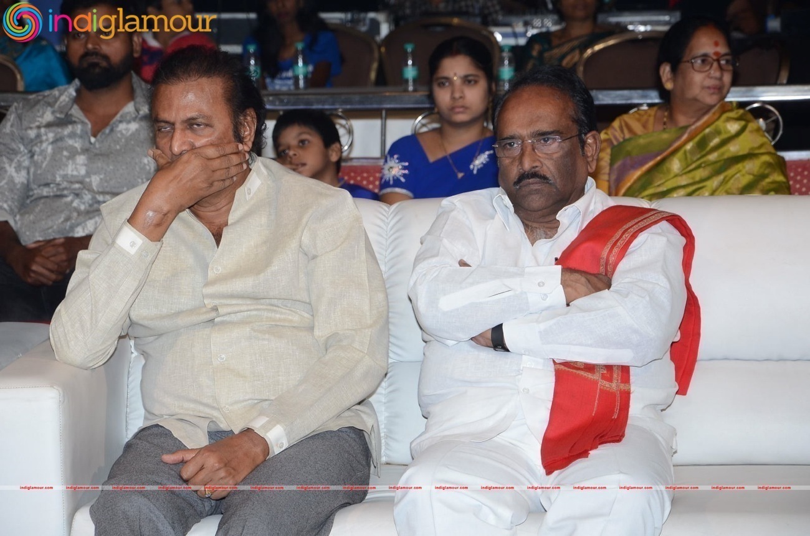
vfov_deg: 8.7
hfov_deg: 13.1
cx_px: 405
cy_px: 268
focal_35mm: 158
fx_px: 3536
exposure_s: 1/125
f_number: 6.3
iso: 500
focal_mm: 105
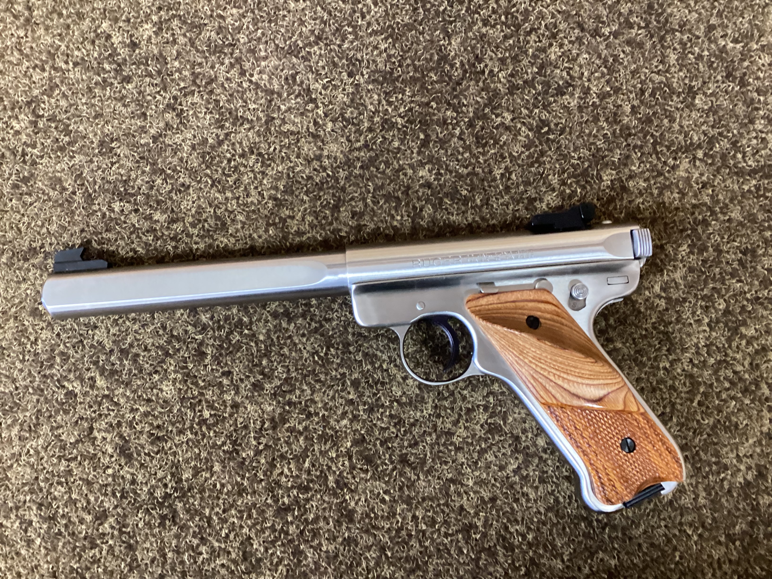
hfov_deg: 58.4
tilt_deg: -85.4
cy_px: 290
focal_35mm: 31
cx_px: 386
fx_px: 691
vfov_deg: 45.4
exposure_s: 1/30
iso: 500
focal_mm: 3.3
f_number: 2.4
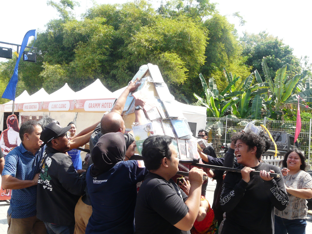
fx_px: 352
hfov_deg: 47.9
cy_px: 117
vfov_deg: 36.8
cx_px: 156
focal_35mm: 39
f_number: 4
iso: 100
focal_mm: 6.4
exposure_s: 1/200
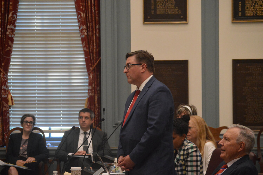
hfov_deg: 14.0
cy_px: 88
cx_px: 132
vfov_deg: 9.3
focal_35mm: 147
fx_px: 1073
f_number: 4.5
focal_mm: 98
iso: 3200
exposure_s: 1/200
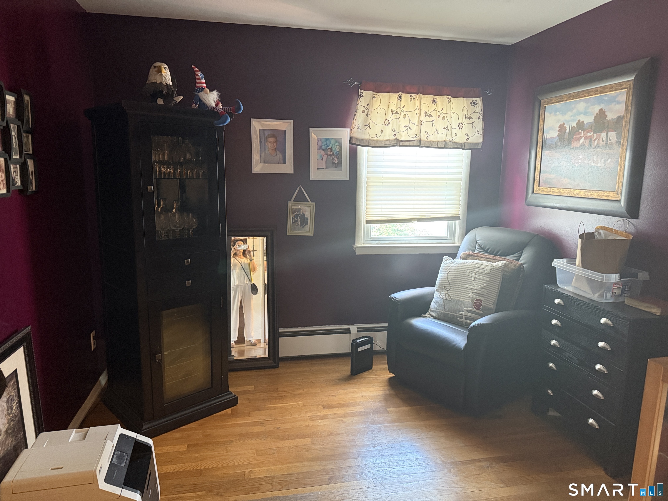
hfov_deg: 71.6
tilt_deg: -8.9
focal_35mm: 24
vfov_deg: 56.8
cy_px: 250
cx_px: 334
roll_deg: -1.7
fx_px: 463
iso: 800
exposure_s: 1/60
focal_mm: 6.76
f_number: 1.78
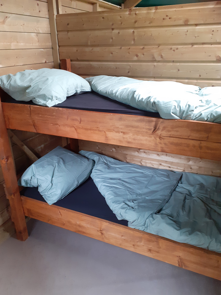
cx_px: 110
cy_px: 148
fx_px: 230
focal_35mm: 27
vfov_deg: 65.3
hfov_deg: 51.4
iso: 200
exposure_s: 1/50
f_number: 1.9
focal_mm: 3.6
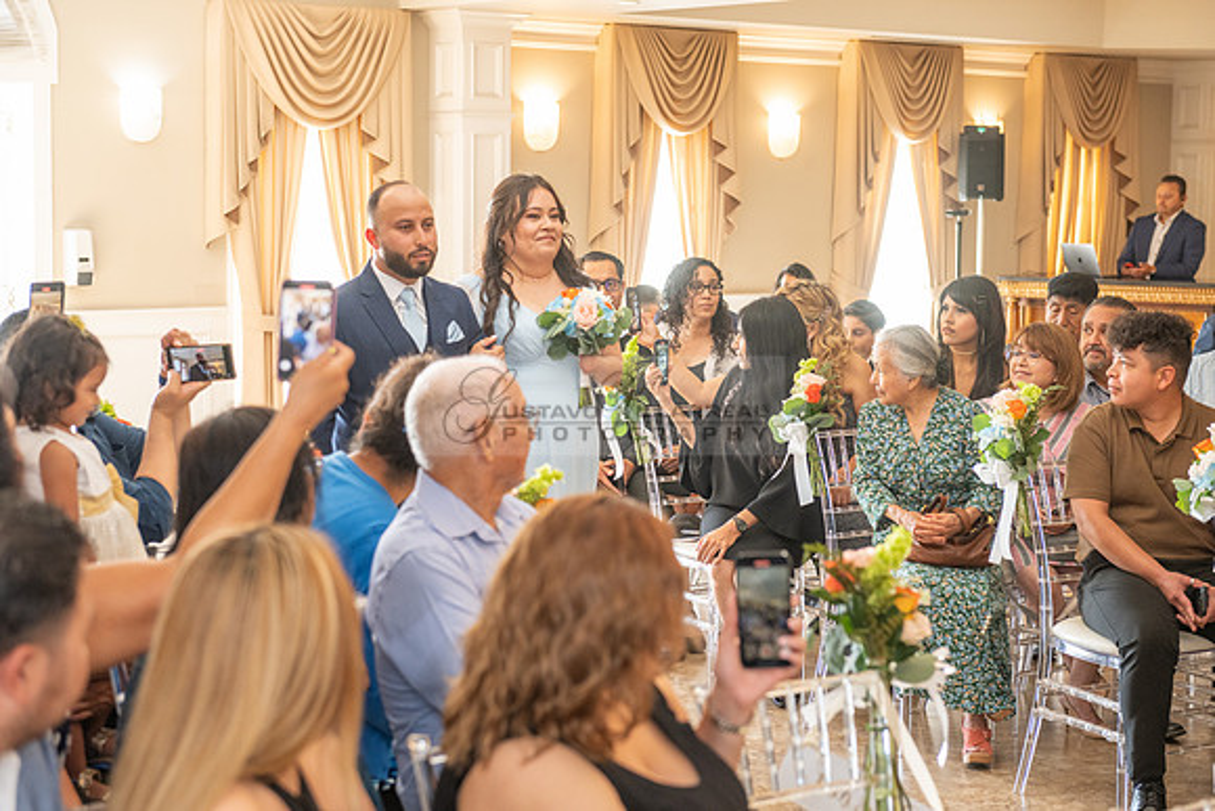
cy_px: 406
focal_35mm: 70
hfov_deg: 28.8
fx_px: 2363
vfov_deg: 19.5
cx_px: 608
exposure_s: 1/200
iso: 1250
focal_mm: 70
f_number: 4.5
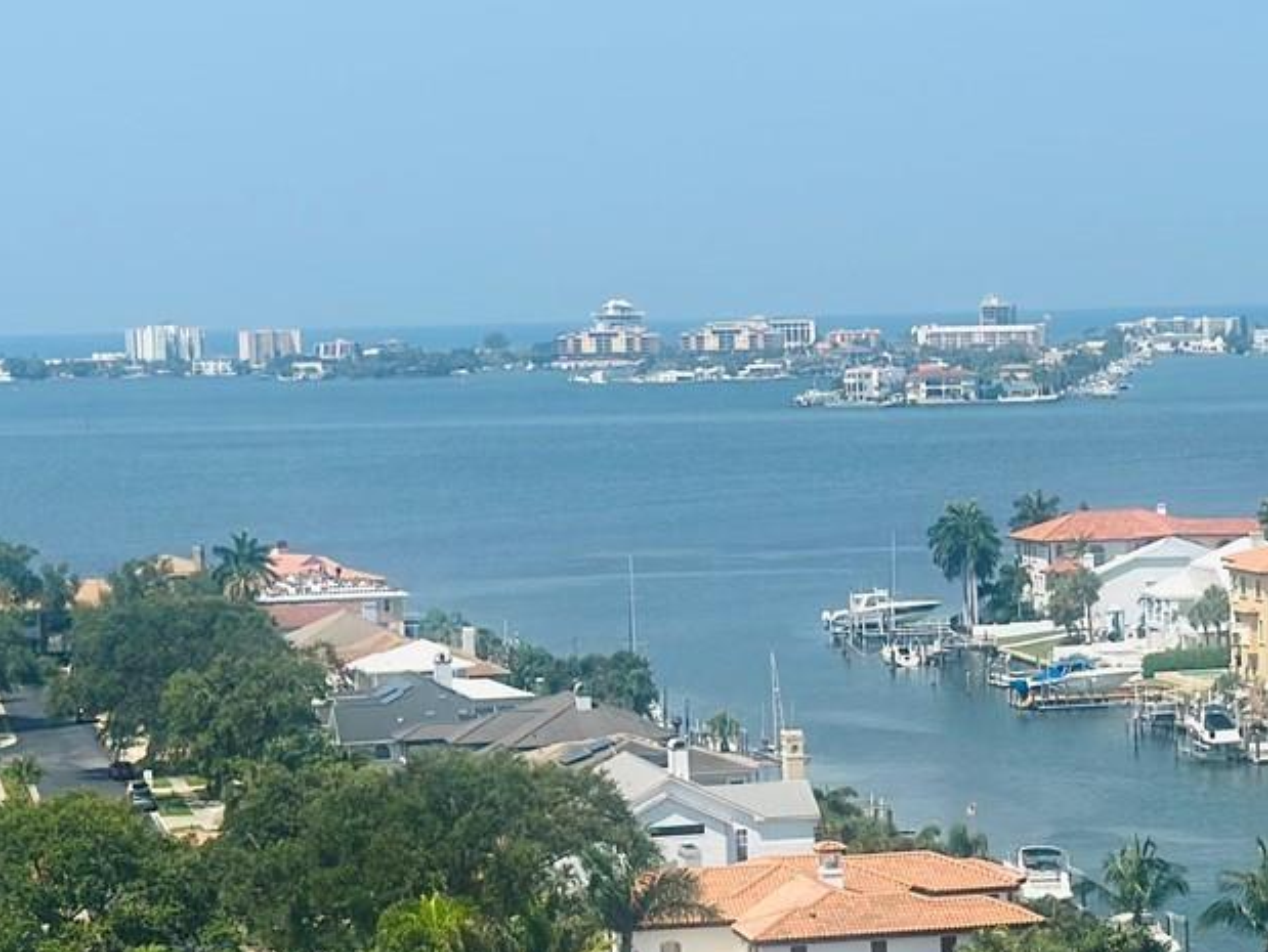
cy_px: 571
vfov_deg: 12.0
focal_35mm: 124
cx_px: 1141
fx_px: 4545
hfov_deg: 15.7
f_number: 1.78
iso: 100
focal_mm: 6.86
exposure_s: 1/7634
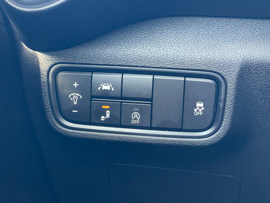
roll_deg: +1.2
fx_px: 406
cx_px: 135
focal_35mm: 52
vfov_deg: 28.0
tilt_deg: -12.8
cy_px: 102
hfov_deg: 36.8
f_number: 2
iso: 320
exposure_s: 1/60
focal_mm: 6
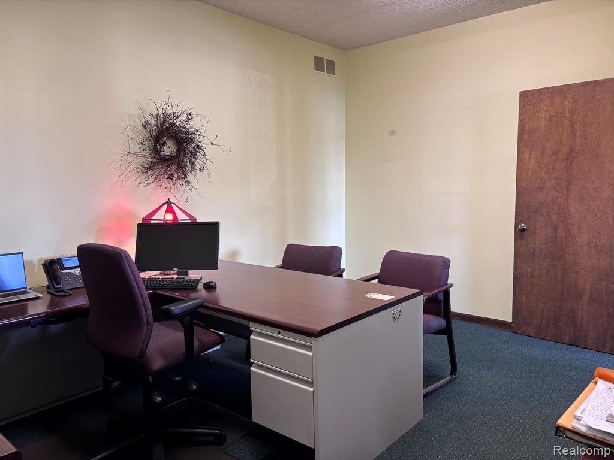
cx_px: 307
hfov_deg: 67.3
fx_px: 461
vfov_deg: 53.1
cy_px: 230
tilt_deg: -6.5
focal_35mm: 26
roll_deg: +1.0
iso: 160
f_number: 1.6
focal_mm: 5.96
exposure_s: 1/60
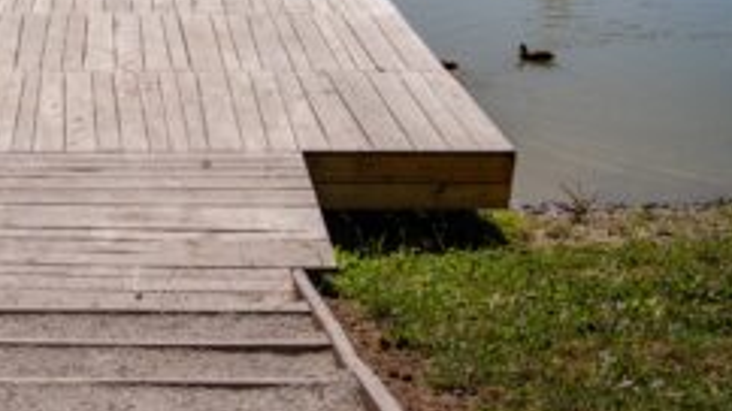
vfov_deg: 19.4
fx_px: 1203
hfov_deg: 32.7
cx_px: 130
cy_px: 171
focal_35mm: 62
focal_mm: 35
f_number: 16
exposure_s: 1/800
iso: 200
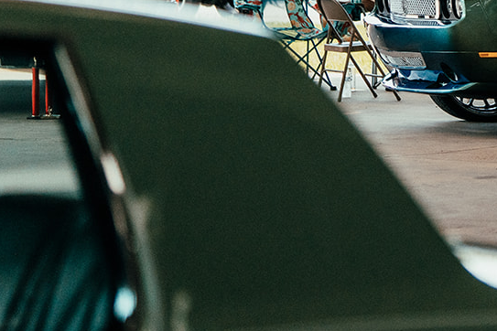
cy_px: -98
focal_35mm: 265
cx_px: 707
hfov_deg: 7.7
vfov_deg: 5.2
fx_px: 3658
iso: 400
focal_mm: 90
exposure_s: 1/4000
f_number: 2.8
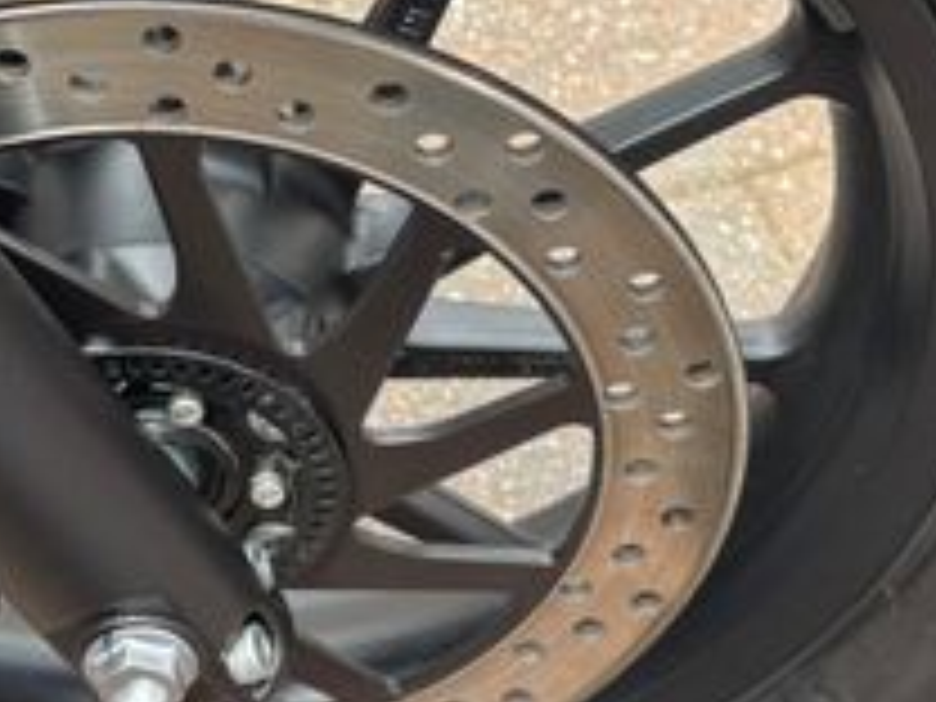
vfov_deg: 18.0
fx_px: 2163
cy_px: -9
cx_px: 171
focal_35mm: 80
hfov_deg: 24.0
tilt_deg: -53.5
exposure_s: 1/178
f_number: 1.6
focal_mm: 5.96
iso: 40
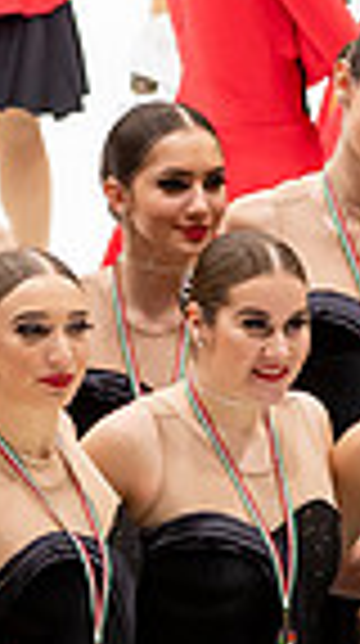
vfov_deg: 4.7
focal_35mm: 461
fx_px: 7856
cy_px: 536
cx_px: 488
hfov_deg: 2.6
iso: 800
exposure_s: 1/100
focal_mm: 70
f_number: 3.5
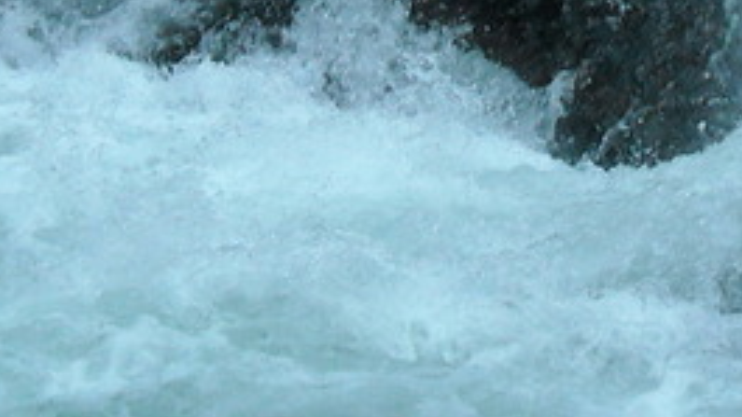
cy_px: -154
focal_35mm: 115
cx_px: 484
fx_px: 2262
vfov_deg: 10.3
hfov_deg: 18.6
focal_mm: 5.7
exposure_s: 1/250
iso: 322
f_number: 2.8
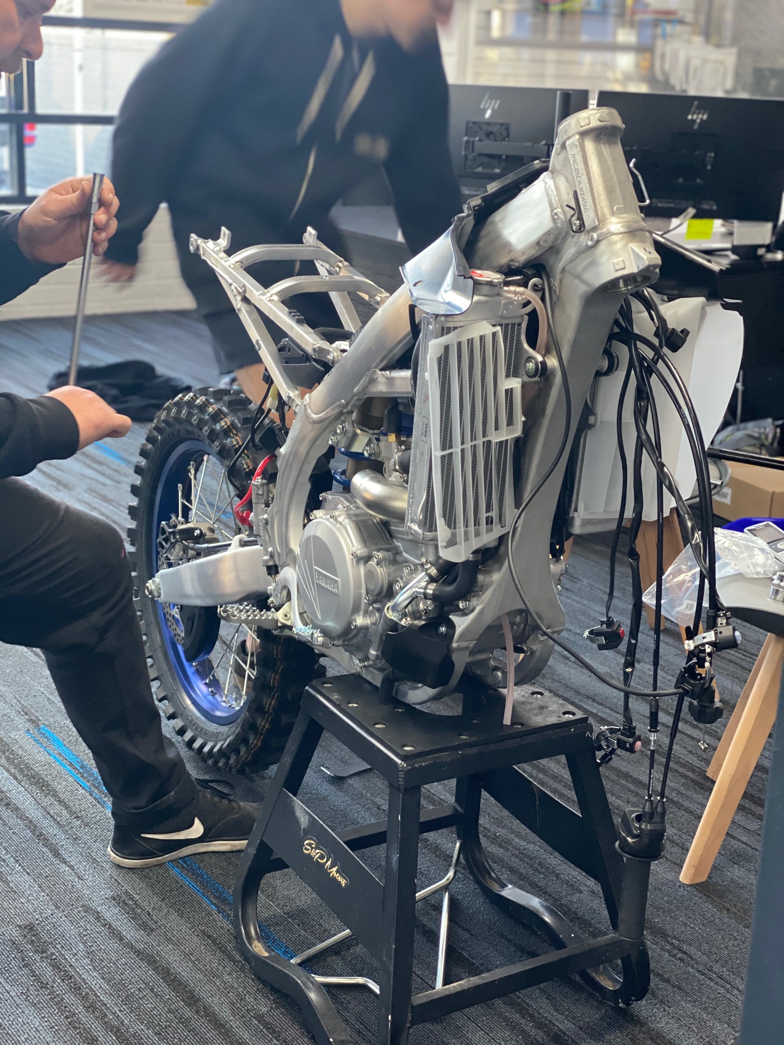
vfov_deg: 36.8
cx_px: 392
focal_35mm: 52
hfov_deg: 28.0
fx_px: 1570
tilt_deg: -16.5
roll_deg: -2.4
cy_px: 522
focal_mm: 6
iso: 200
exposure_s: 1/33
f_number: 2
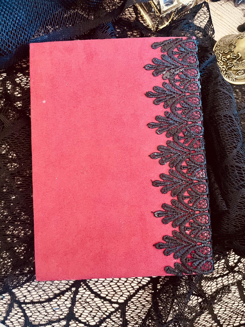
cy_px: 164
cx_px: 122
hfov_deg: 53.1
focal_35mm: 26
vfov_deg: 67.3
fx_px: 245
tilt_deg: -83.0
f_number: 1.6
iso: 500
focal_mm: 5.1
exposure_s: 1/33
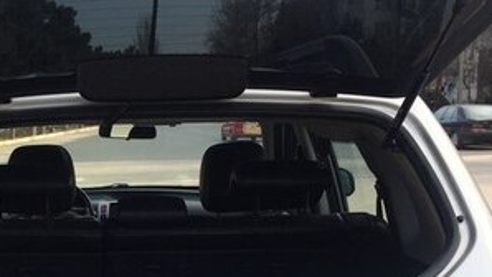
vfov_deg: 16.7
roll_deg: +2.5
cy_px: 314
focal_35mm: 70
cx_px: 97
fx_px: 914
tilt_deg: -11.1
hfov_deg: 29.4
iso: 32
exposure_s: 1/933
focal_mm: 4.15
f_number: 2.2
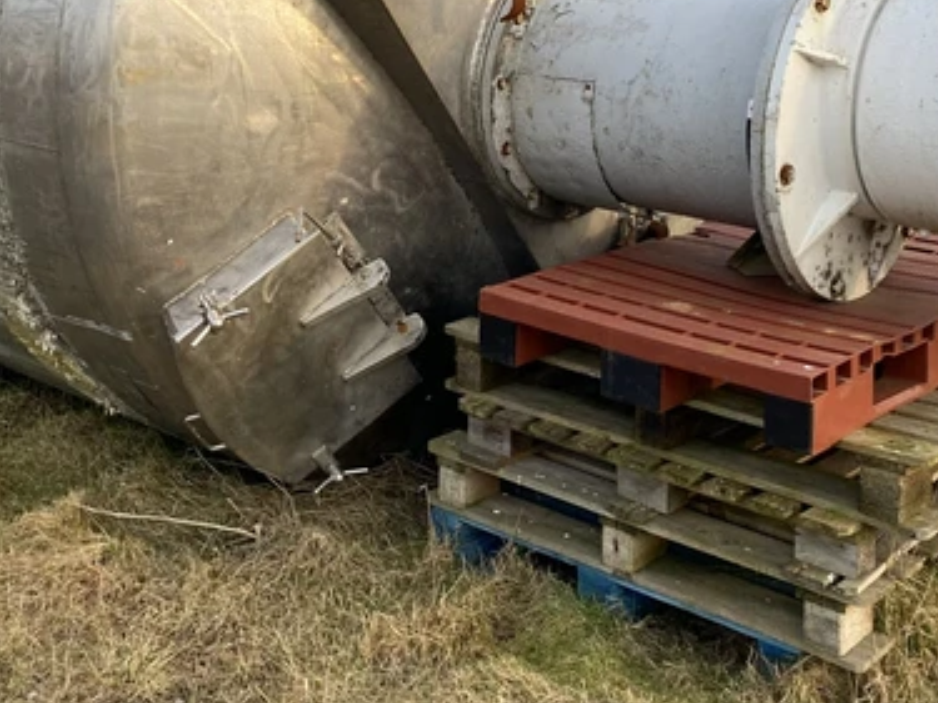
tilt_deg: -7.0
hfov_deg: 36.8
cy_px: 49
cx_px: 493
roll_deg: +1.4
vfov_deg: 26.9
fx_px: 1409
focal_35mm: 52
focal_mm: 4.25
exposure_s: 1/412
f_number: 1.8
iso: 32
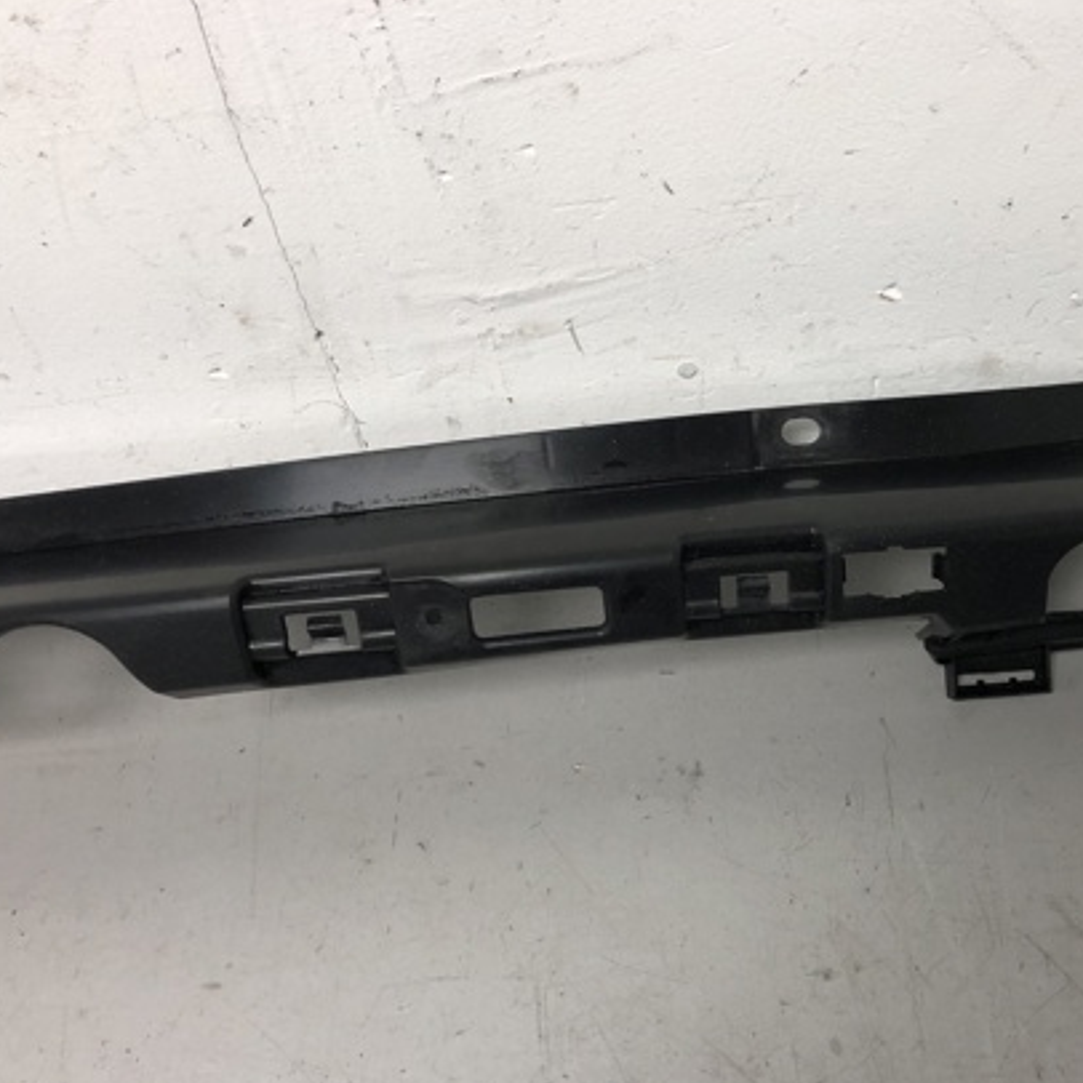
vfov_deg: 42.8
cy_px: 611
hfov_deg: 42.2
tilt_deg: -54.8
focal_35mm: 39
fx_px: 1380
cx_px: 734
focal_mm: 4
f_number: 1.8
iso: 40
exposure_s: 1/33
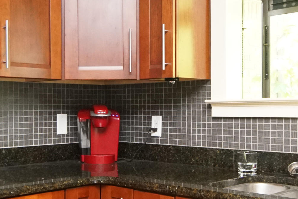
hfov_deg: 36.8
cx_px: 127
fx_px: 447
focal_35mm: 54
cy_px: 113
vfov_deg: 25.0
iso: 2500
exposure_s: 1/100
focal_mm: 12
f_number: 5
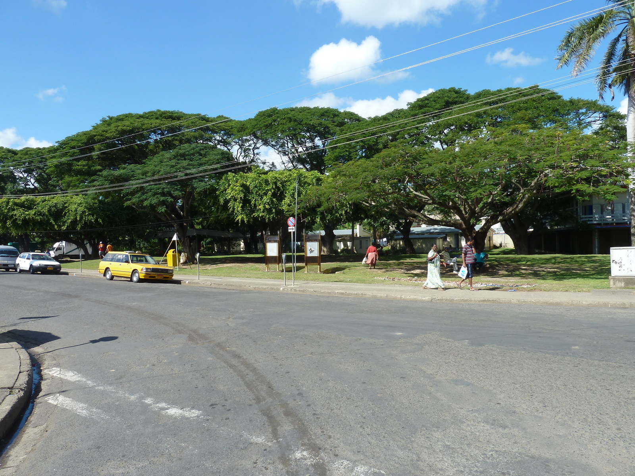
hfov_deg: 69.4
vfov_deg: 54.9
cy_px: 238
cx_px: 318
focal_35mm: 25
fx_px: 459
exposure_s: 1/400
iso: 80
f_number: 4
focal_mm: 4.1
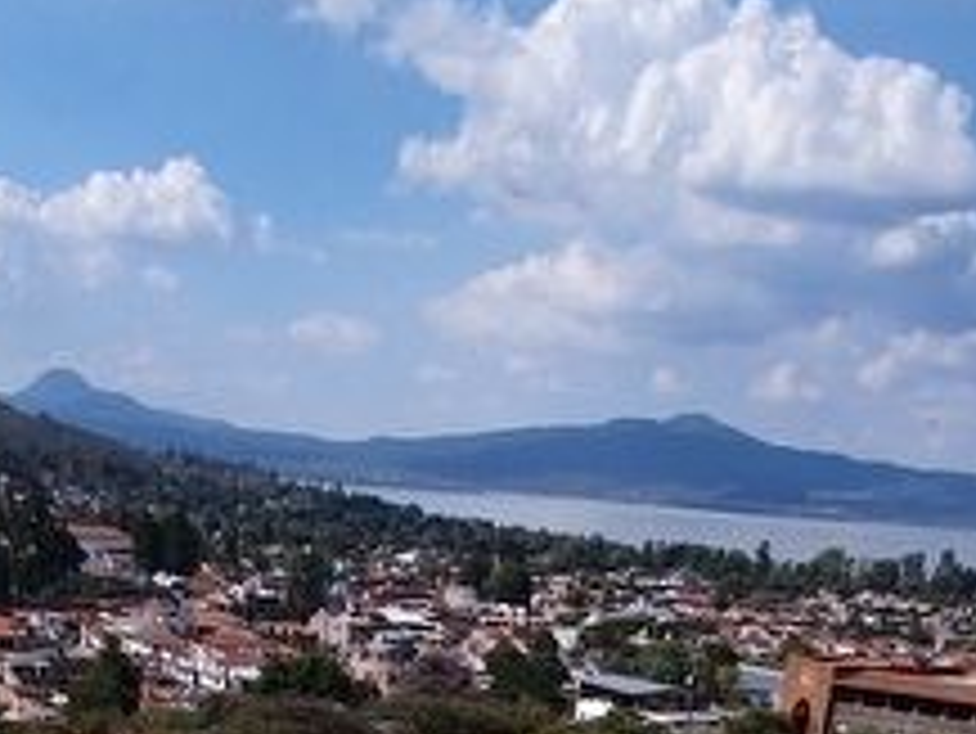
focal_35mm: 48
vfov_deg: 20.6
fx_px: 1354
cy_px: 1337
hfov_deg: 39.6
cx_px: 441
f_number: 2.2
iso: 50
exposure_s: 1/1408
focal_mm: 1.8
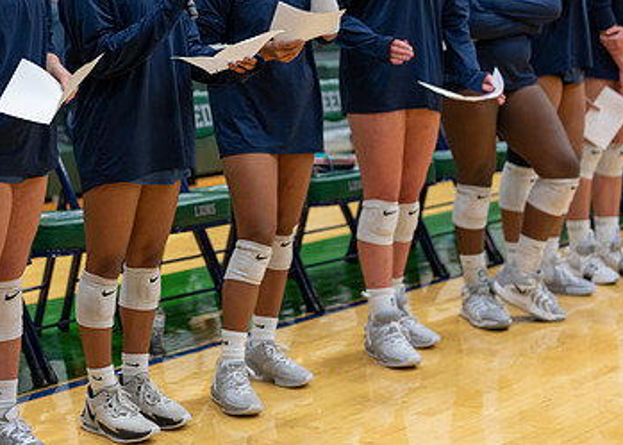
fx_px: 1539
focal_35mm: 87
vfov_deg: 16.3
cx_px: 143
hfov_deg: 22.6
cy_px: 79
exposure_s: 1/320
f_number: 1.8
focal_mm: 50
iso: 800
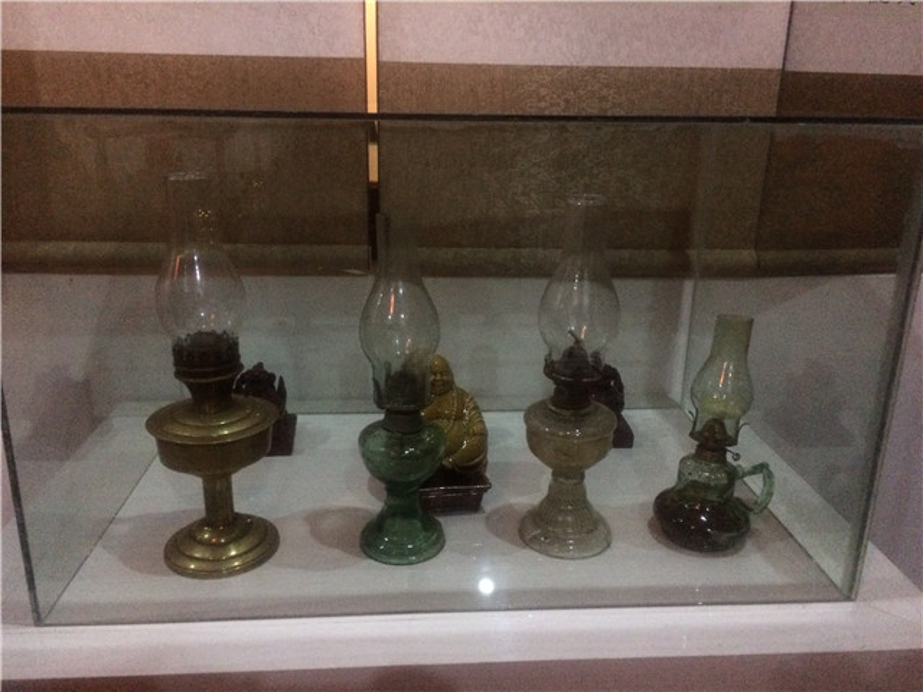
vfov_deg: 48.2
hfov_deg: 61.7
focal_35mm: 29
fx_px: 773
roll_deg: +0.8
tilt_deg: -18.2
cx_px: 462
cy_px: 346
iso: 500
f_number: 2.2
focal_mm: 4.15
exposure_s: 1/17
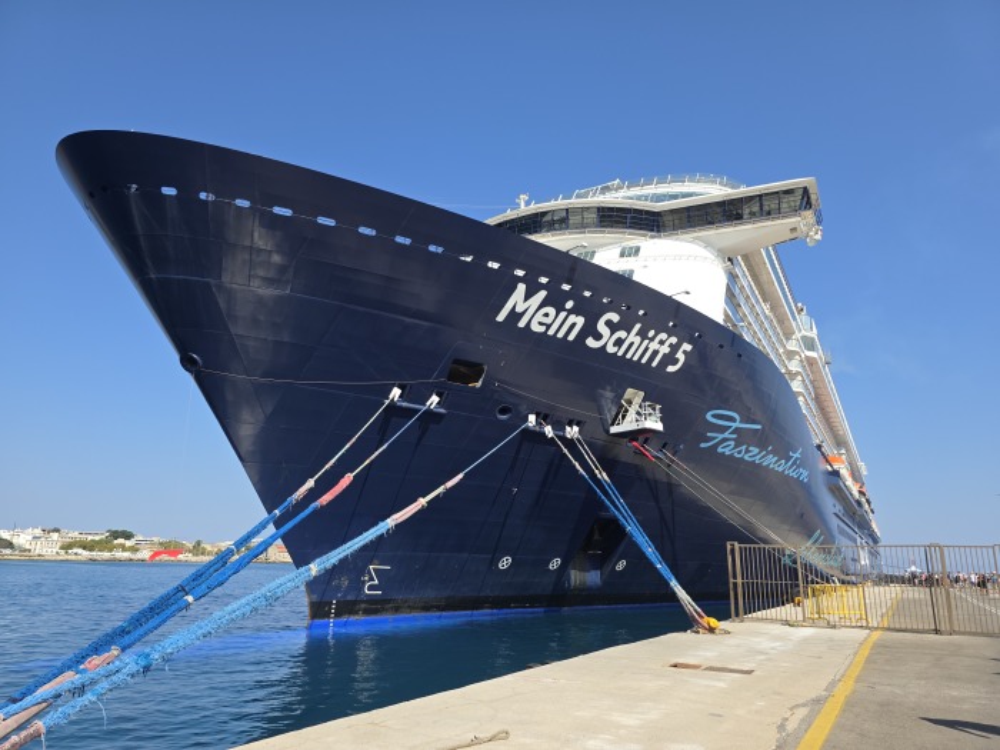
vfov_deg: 58.9
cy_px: 375
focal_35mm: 23
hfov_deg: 73.9
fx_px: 664
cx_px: 500
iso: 80
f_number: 1.7
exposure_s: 1/5296
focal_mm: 6.3
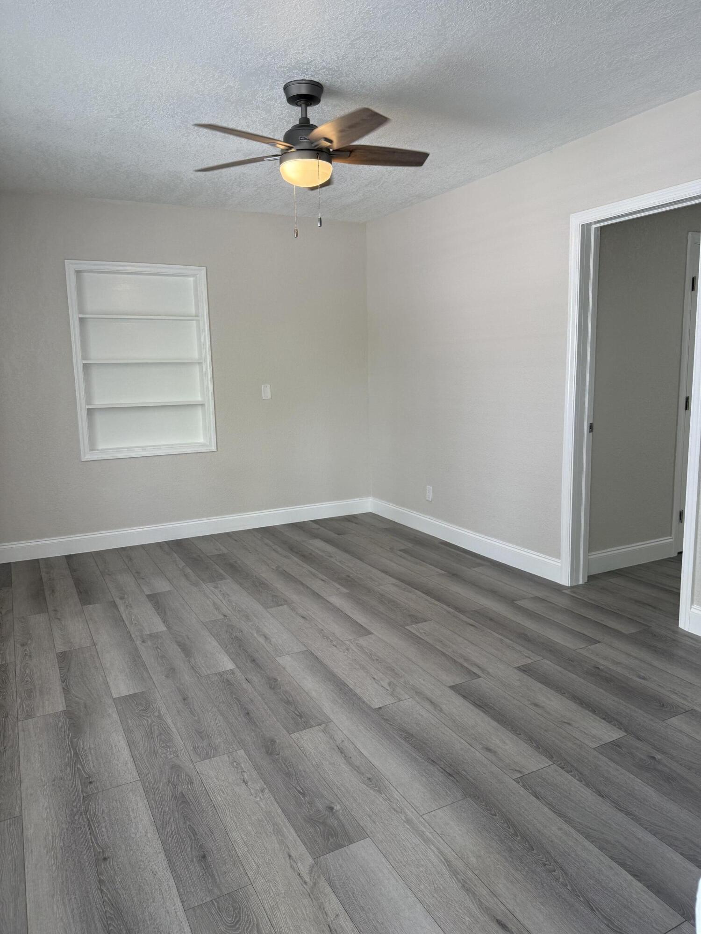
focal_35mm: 24
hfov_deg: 56.8
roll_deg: +1.9
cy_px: 467
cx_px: 350
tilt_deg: -9.1
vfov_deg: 71.6
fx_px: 648
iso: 125
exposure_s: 1/130
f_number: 1.78
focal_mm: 6.76
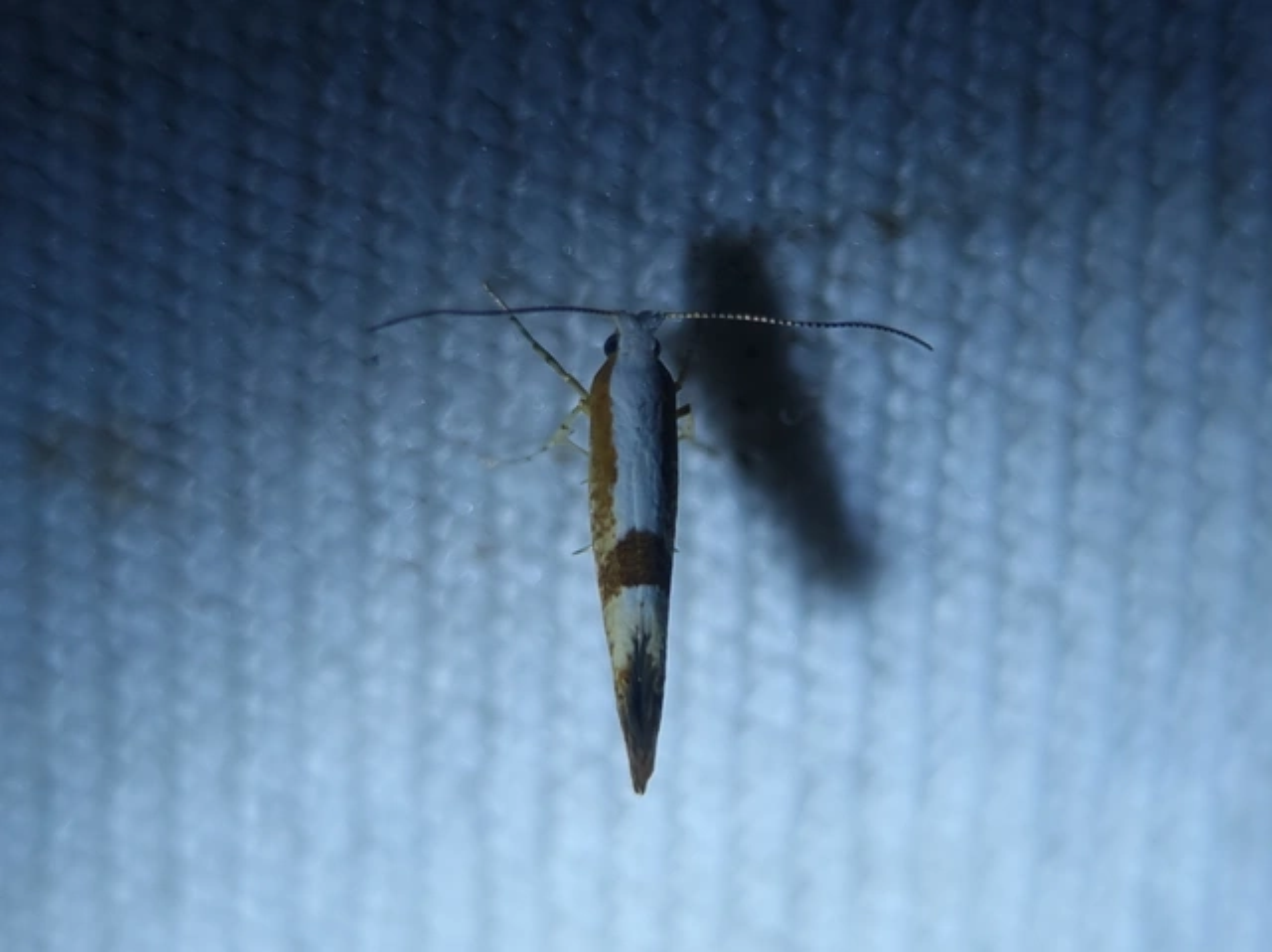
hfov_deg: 67.3
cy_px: 476
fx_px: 955
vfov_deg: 53.0
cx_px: 636
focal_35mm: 26
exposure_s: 1/5000
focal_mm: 5.4
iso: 50
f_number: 1.8
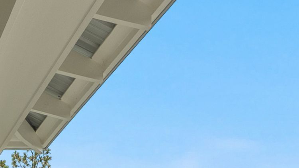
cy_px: 353
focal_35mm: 71
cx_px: -143
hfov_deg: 23.9
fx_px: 563
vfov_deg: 13.9
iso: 40
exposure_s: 1/200
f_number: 7.1
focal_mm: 12
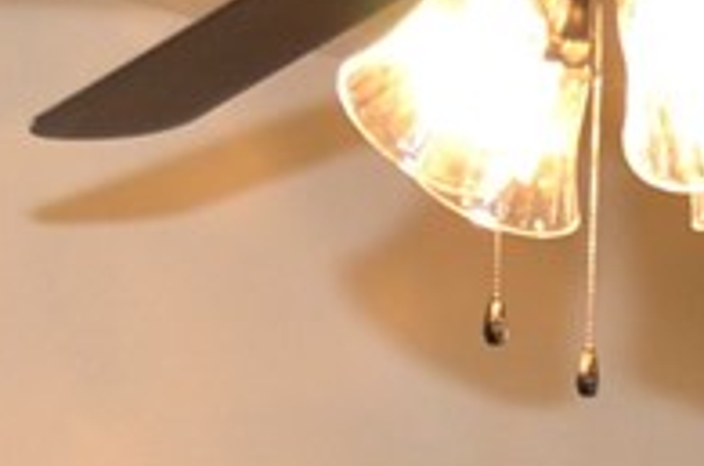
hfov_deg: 13.5
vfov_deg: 8.0
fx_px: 2946
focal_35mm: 151
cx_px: 655
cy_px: 1277
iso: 800
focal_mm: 18
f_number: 4
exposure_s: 1/60
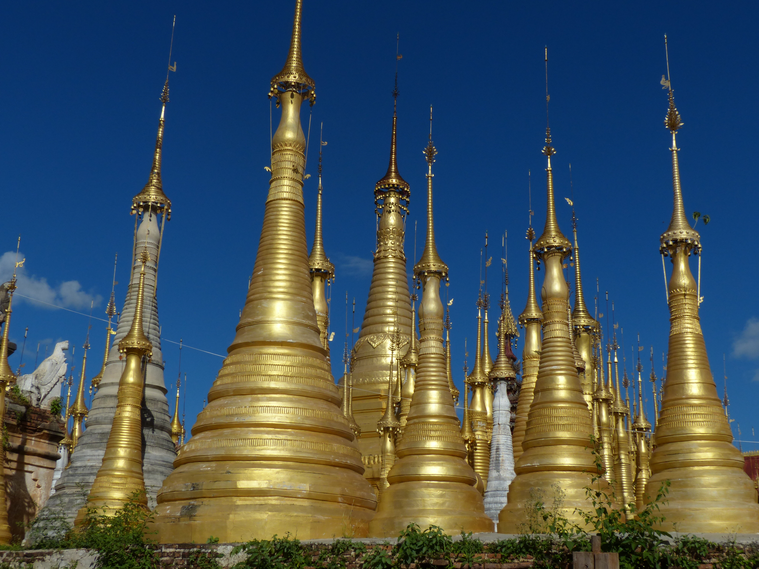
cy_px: 284
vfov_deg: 30.9
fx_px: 1031
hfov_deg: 40.4
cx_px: 380
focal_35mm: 47
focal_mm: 8.4
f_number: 5.6
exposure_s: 1/1600
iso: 100
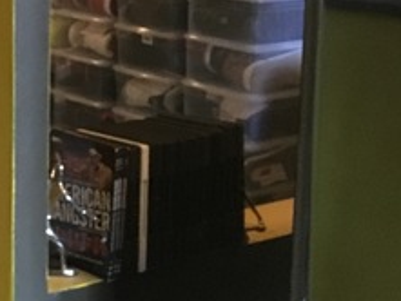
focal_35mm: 84
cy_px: -4
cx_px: -176
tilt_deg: -7.7
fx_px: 974
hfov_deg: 20.4
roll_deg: +0.2
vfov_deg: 17.2
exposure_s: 1/15
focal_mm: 4.15
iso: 800
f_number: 2.2
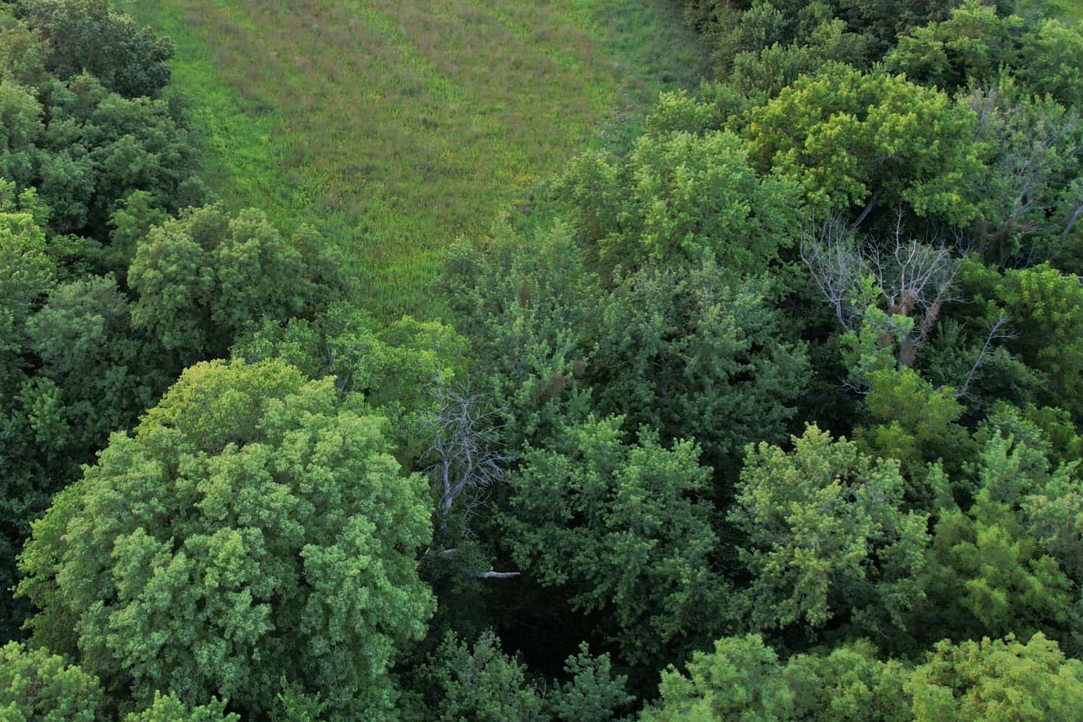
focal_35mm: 38
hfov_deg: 49.8
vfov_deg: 34.2
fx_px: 1143
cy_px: 164
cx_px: 365
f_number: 2.8
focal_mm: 8.4
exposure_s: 1/100
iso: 100
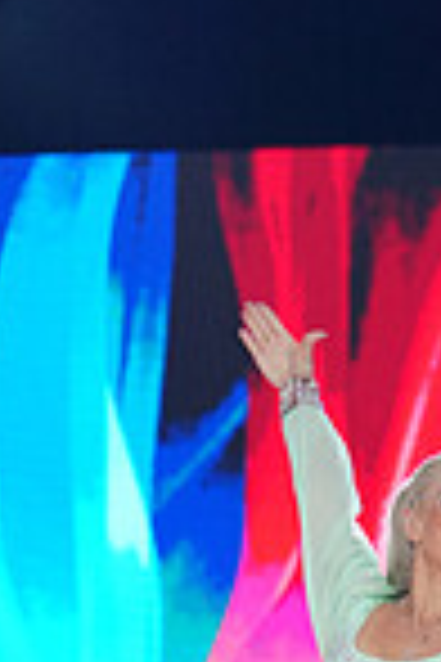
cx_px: 857
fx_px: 5861
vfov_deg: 6.4
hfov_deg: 4.3
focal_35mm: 319
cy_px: 910
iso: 2000
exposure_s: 1/500
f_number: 2.8
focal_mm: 81
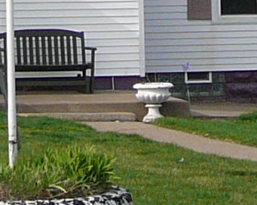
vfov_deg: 4.6
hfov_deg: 5.9
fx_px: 2487
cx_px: 173
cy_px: -239
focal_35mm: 327
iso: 80
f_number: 3.3
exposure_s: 1/800
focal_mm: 7
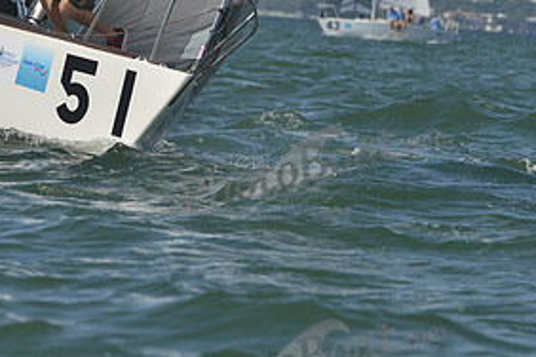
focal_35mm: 534
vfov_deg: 2.6
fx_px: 7950
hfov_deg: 3.9
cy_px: 94
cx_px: 82
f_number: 8
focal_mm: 260
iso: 200
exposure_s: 1/1250
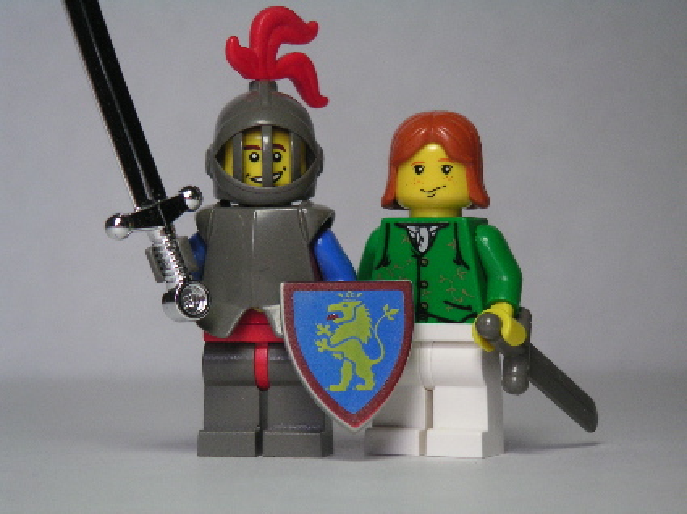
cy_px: 257
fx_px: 2201
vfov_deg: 13.3
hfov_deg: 17.7
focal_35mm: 111
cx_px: 344
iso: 100
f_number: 3.6
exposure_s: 1/111
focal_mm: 17.1
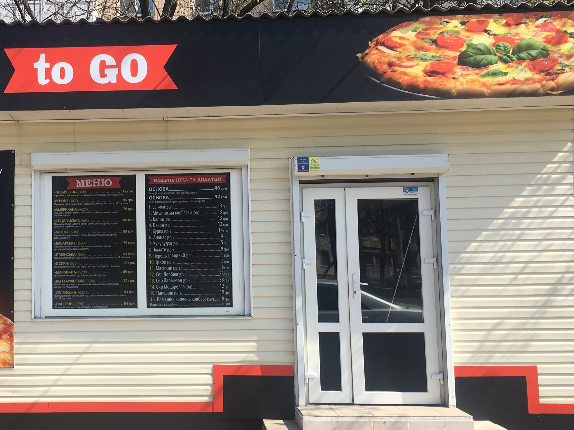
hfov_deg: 40.1
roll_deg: +0.6
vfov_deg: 31.5
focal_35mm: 46
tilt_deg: +4.6
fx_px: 763
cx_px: 142
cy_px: 215
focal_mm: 4.15
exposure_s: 1/986
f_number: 2.2
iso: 25
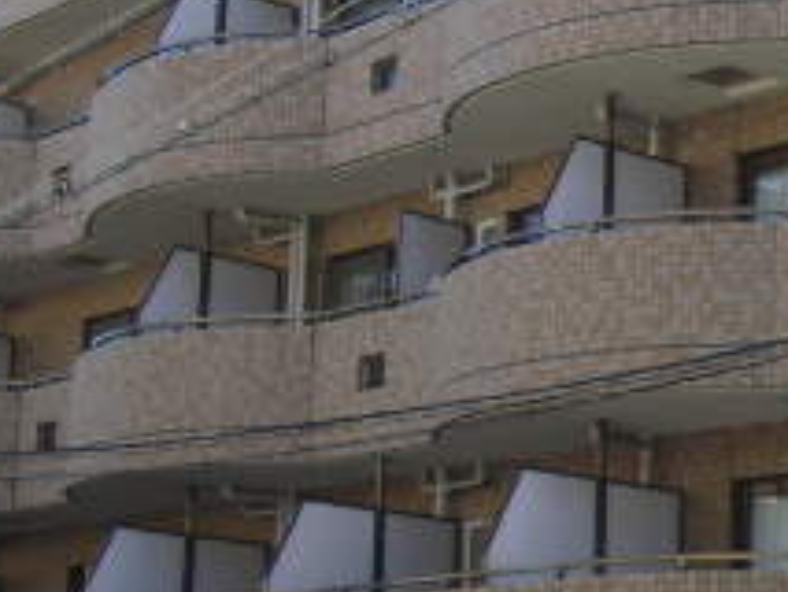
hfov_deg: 16.9
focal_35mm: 114
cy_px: 333
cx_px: 777
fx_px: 2597
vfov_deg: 13.0
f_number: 2.9
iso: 71
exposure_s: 1/375
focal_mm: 5.8
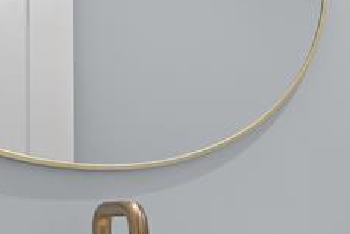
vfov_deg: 21.4
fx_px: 603
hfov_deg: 23.6
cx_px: 564
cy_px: 216
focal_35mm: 62
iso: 200
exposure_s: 1/6
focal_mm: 14
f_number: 9
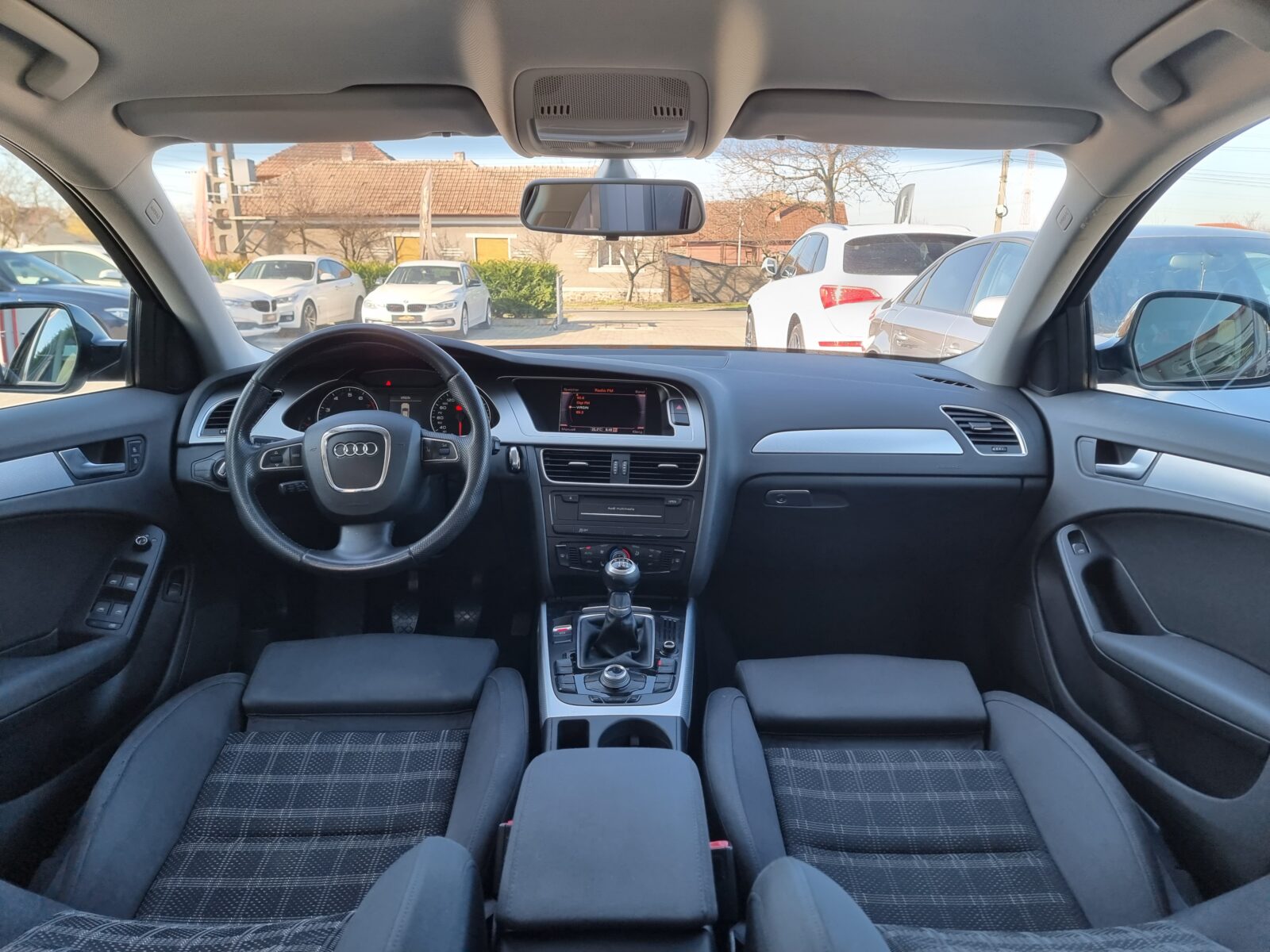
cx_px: 635
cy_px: 476
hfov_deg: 71.6
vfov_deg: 56.8
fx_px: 881
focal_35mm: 24
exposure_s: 1/100
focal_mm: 6.7
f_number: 1.8
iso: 50
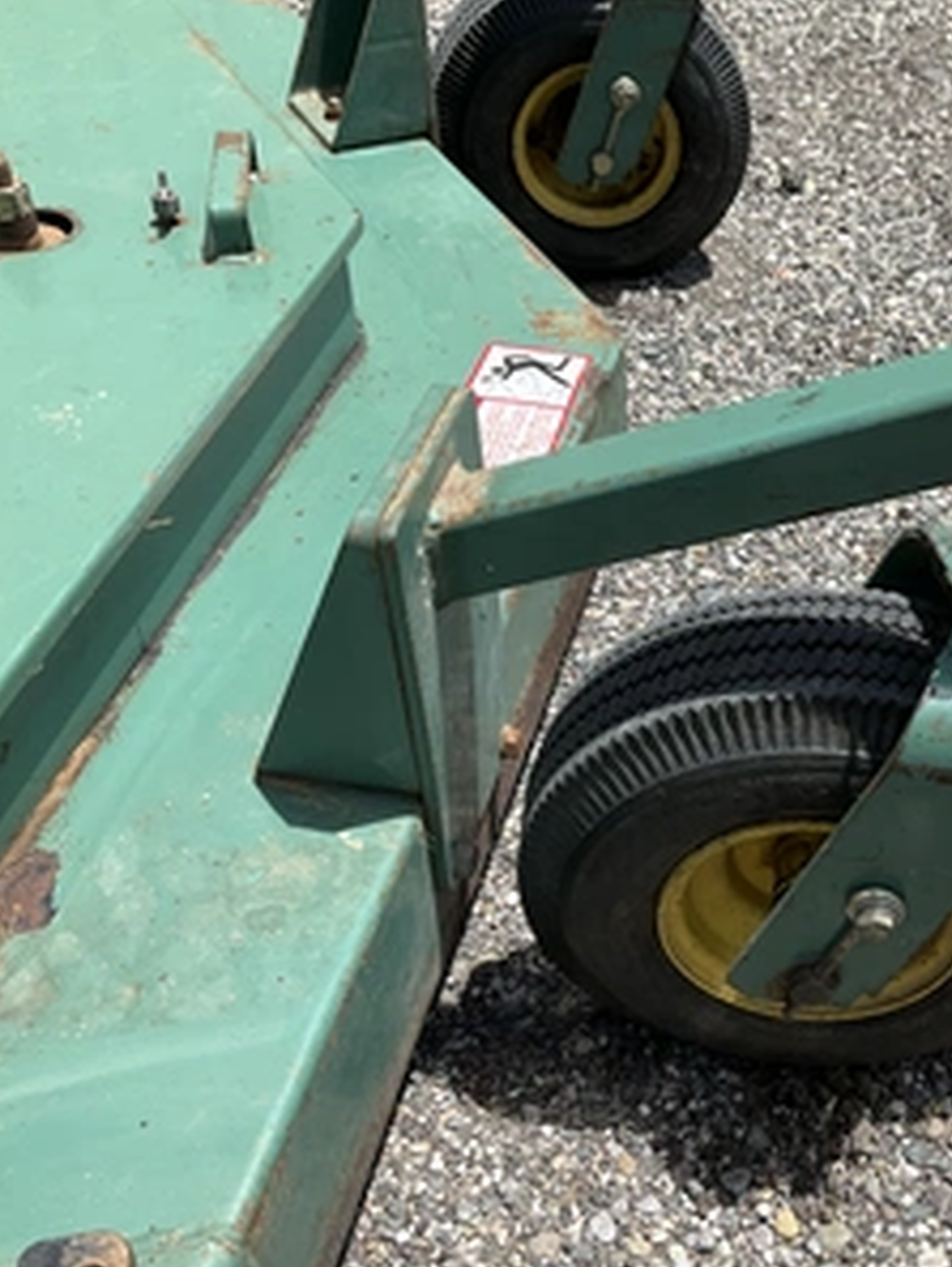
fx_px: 1429
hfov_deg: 35.0
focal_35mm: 39
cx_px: 832
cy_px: 636
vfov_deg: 47.8
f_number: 1.8
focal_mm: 3
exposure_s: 1/1675
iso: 25
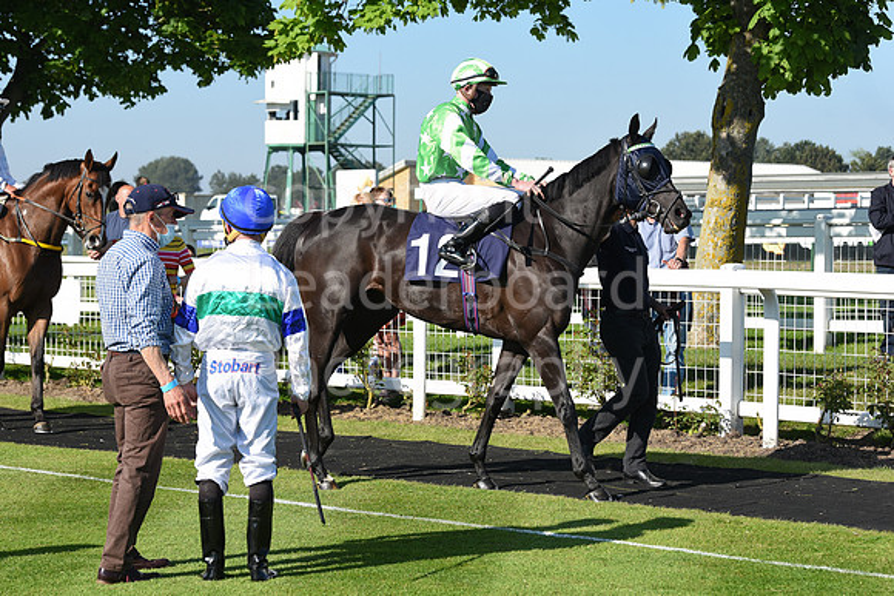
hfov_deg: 22.1
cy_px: 298
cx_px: 447
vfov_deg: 14.9
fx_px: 2285
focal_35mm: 92
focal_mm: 92
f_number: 6.3
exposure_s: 1/1600
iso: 500
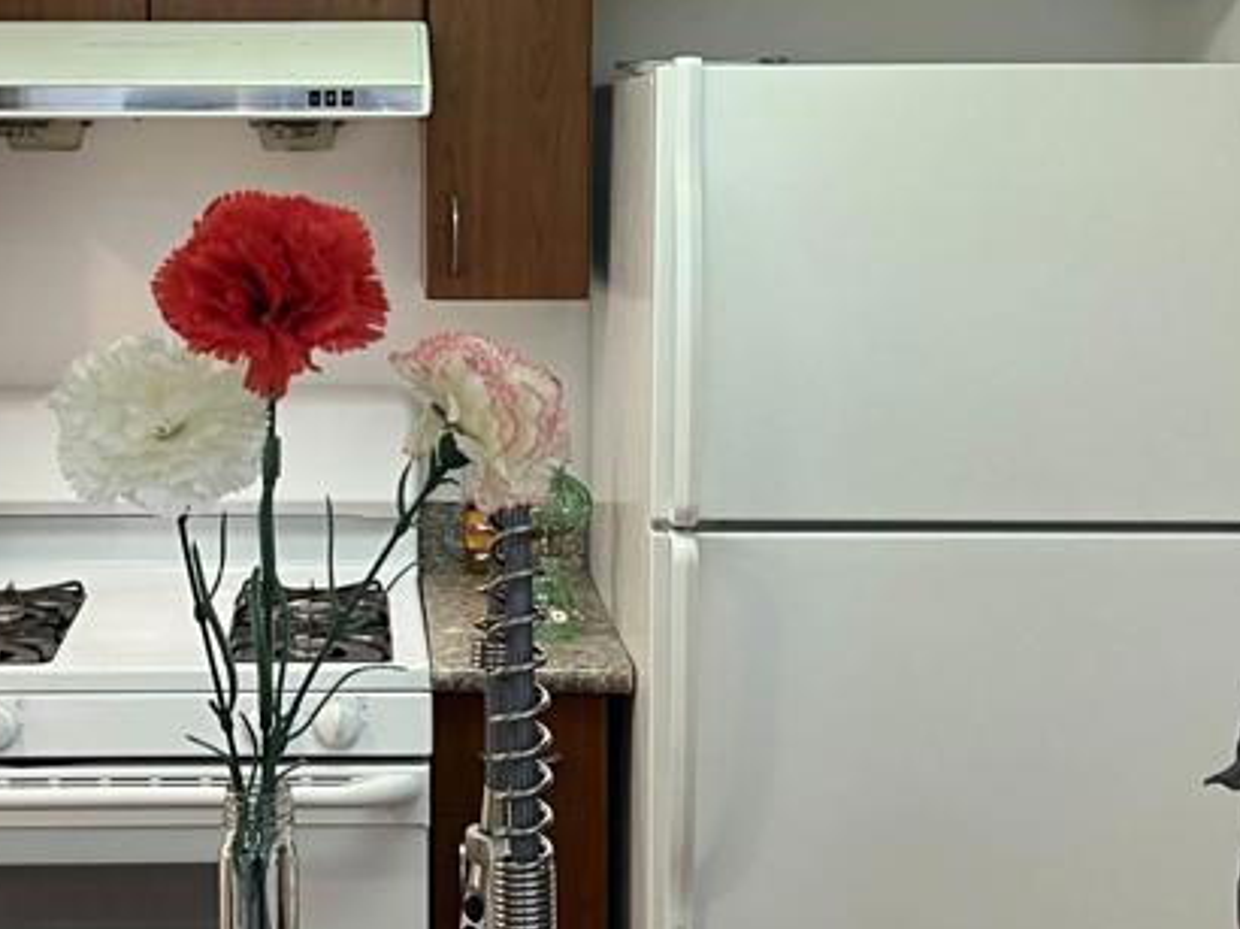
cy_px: 360
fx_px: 2327
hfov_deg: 29.5
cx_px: 339
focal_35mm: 65
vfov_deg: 22.5
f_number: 1.5
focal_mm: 5.7
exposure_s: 1/60
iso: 160
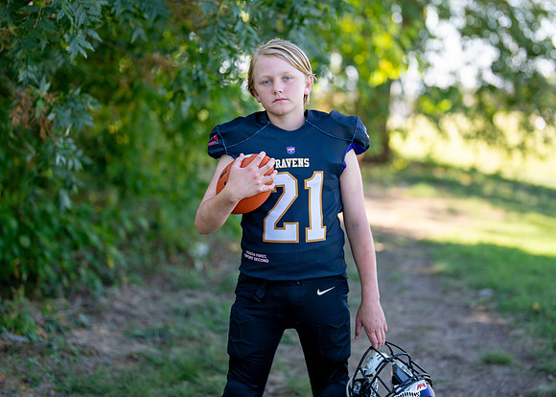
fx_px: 1026
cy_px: 155
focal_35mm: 65
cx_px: 293
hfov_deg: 30.3
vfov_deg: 21.8
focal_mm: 50
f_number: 1.2
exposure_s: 1/1250
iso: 100
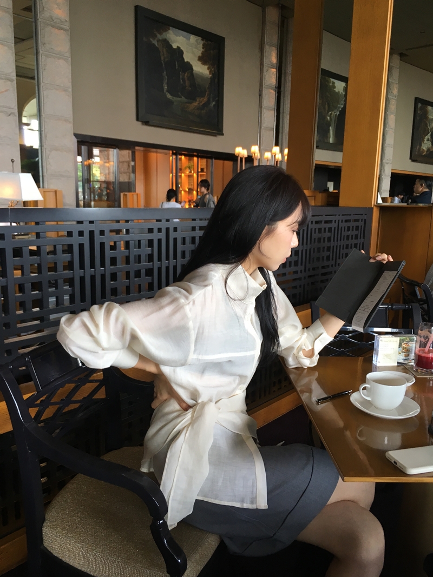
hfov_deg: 48.2
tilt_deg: -10.8
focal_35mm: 29
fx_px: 484
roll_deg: -2.8
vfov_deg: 61.7
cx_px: 216
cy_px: 288
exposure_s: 1/30
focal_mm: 4.15
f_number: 2.2
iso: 50
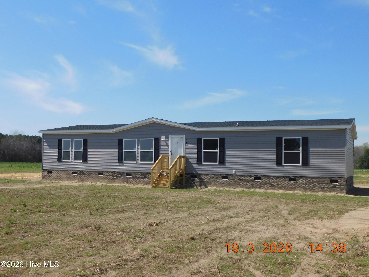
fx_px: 426
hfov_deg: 46.8
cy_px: 138
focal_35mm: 40
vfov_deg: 36.0
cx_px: 184
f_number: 7.2
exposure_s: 1/400
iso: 125
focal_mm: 7.1
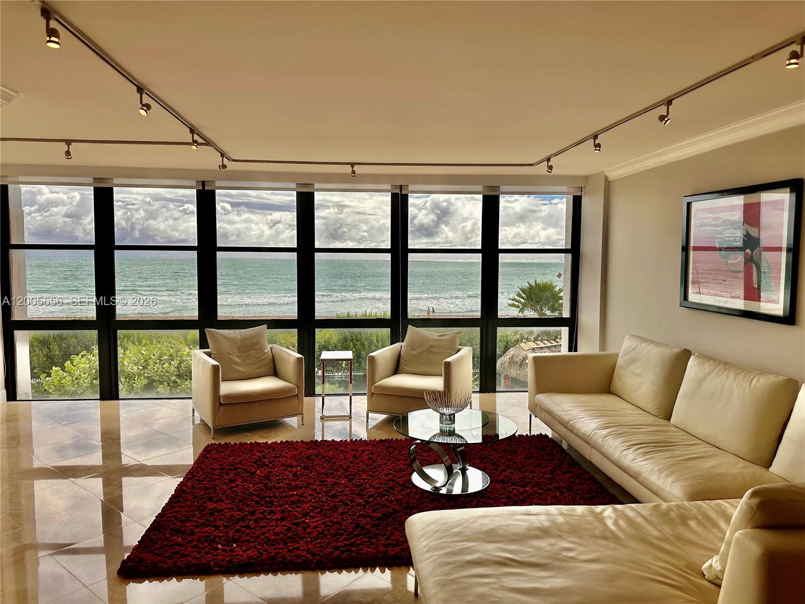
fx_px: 558
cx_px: 402
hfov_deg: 71.6
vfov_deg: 56.8
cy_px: 302
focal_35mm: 24
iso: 80
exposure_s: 1/2882
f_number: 1.78
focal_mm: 6.86
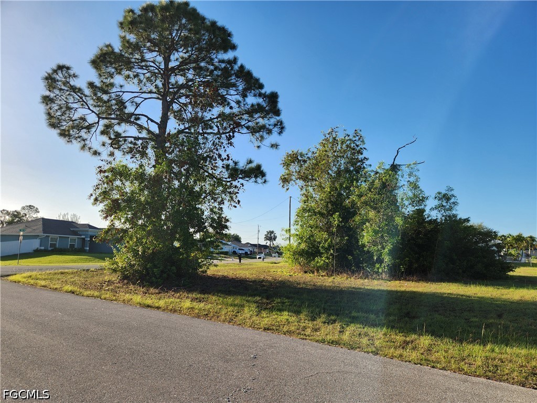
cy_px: 202
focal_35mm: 23
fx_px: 357
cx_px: 268
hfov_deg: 73.9
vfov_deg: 58.9
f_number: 1.8
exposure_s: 1/1449
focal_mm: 5.4
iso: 20
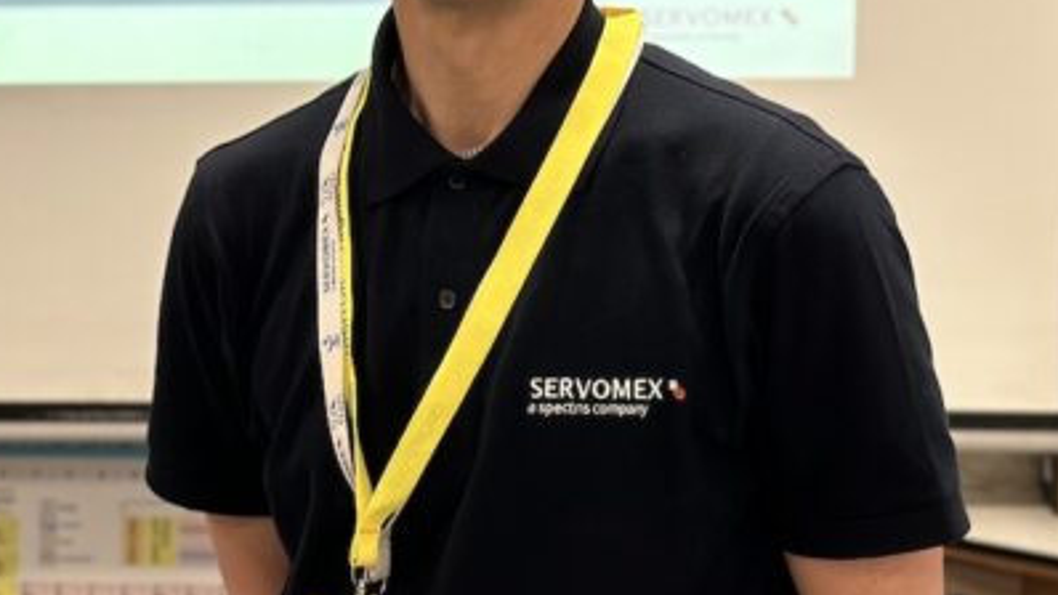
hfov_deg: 20.3
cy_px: 141
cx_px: 388
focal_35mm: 105
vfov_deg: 11.5
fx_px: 2946
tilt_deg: -5.1
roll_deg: -0.5
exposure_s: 1/100
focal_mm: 6.86
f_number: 1.78
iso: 100
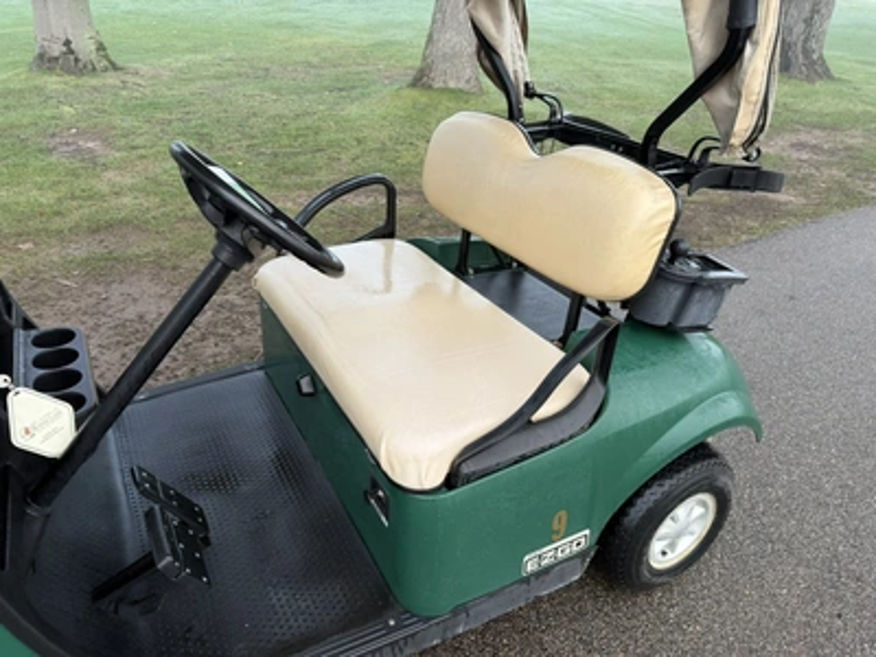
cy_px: 328
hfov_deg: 71.6
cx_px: 438
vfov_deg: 56.8
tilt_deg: -23.1
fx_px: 607
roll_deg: -0.3
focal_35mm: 24
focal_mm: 6.76
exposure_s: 1/121
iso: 125
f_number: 1.78
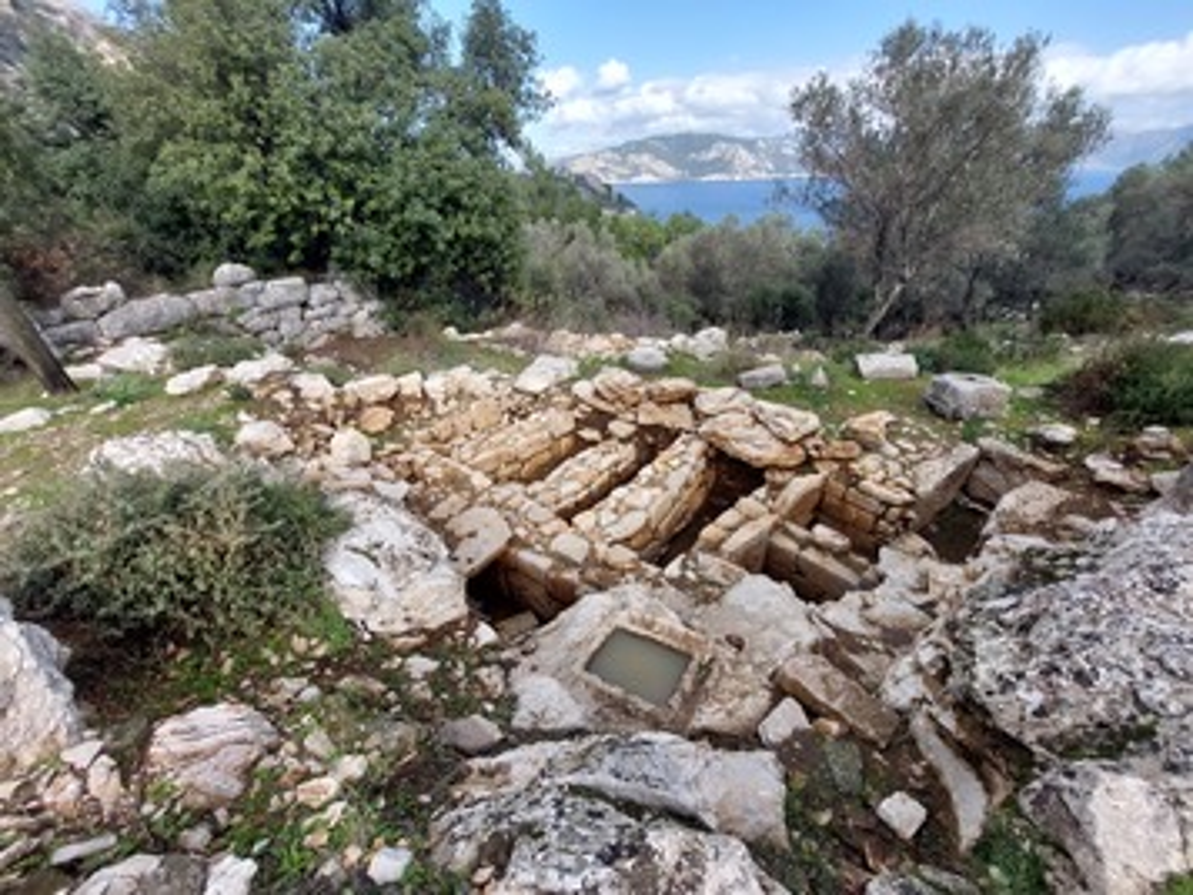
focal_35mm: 13
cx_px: 596
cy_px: 448
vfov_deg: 90.0
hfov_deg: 106.2
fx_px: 448
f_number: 2.2
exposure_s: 1/787
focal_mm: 1.74
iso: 50
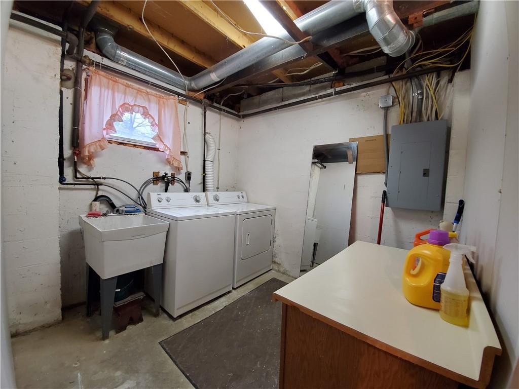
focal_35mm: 13
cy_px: 194
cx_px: 260
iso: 500
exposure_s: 1/39
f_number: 2.2
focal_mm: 1.8
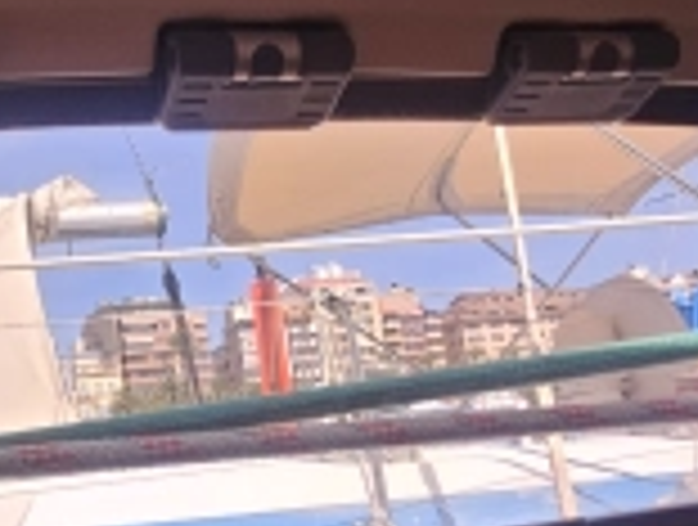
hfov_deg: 39.9
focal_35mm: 46
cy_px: 380
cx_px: 167
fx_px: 930
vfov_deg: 31.2
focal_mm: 2.2
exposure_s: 1/391
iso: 50
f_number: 2.2
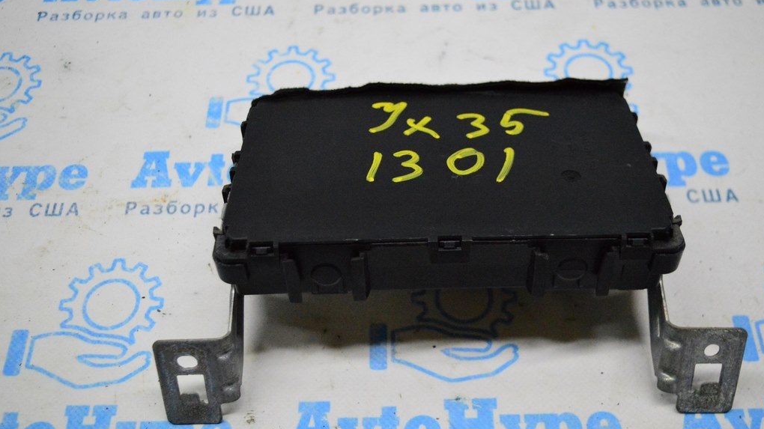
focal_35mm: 41
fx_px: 830
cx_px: 383
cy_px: 217
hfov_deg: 49.4
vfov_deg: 29.0
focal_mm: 26
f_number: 4
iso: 6400
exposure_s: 1/1000
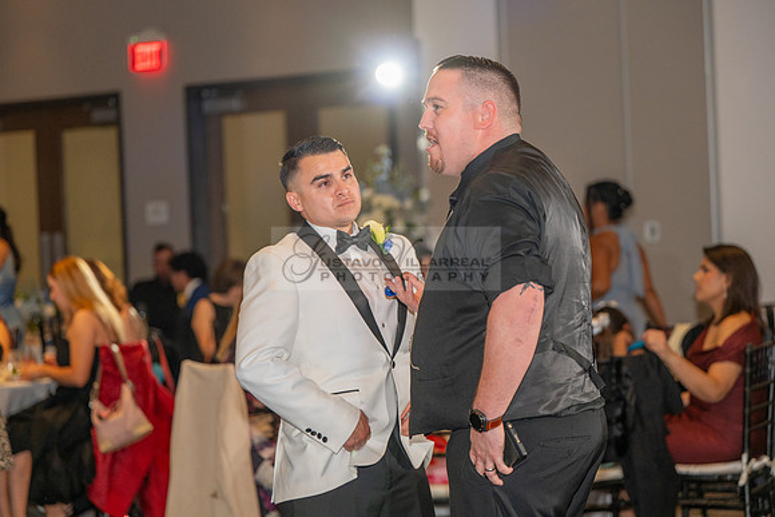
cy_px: 258
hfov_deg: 22.1
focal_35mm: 92
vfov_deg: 14.9
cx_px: 388
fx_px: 1981
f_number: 2.8
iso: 1000
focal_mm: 92
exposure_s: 1/125
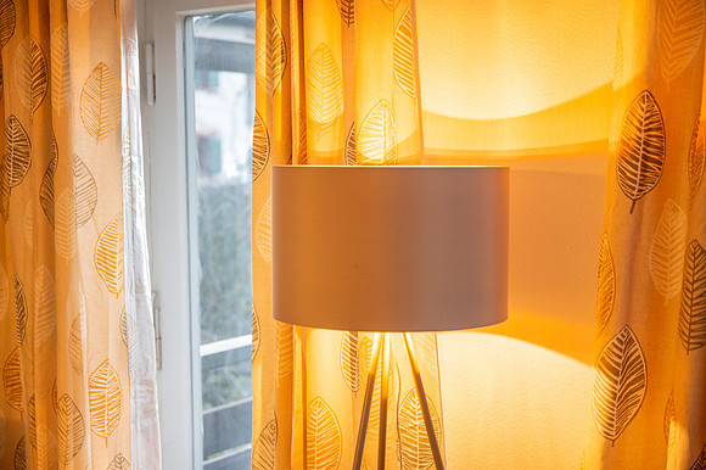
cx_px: 353
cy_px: 235
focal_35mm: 54
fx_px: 1058
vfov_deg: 25.0
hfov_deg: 36.9
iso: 400
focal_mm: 54
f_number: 2.8
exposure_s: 1/160
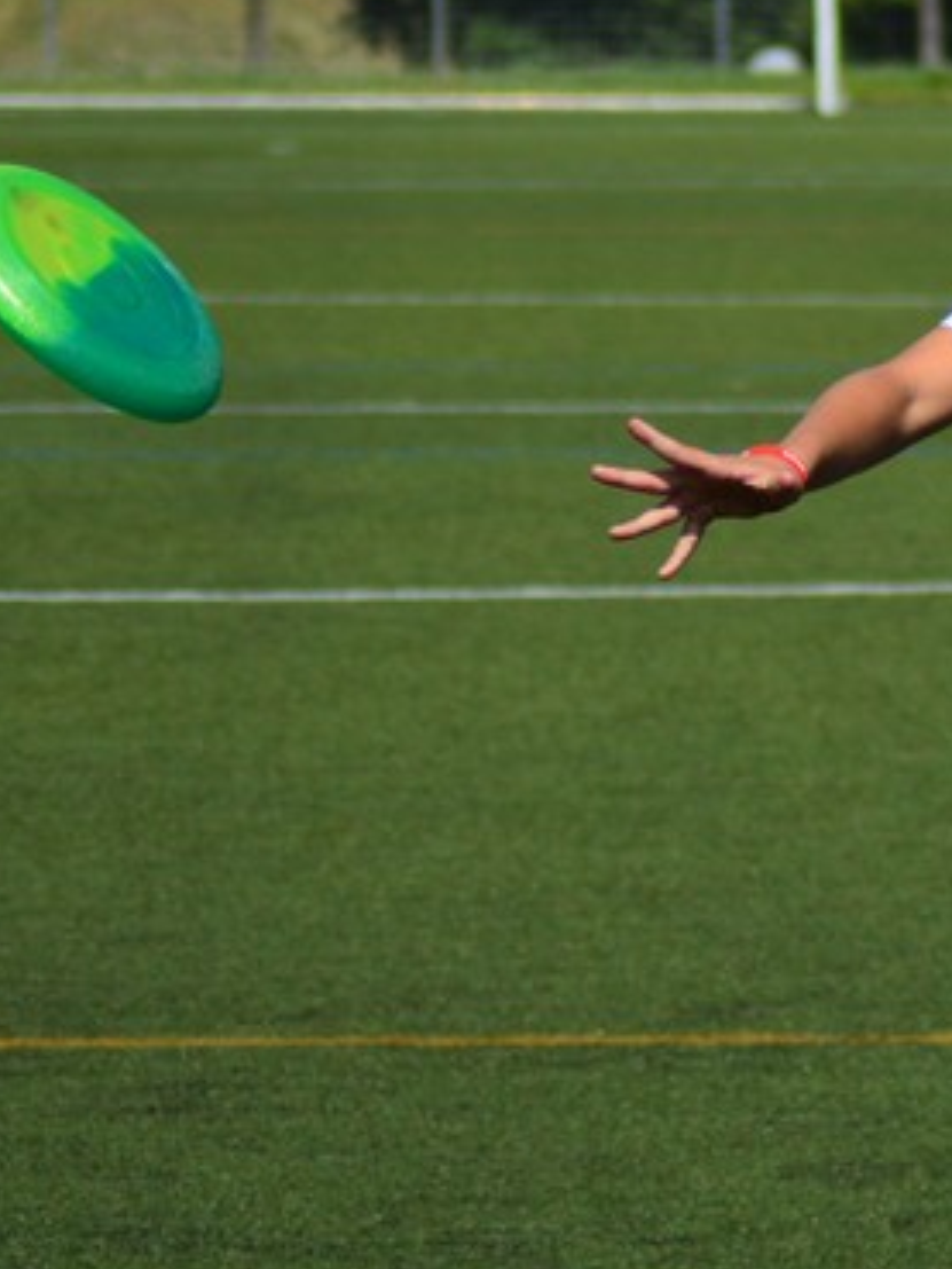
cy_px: 408
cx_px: 1303
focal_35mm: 280
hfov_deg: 5.3
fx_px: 10261
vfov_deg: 7.1
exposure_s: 1/4000
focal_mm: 70
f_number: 4
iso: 200
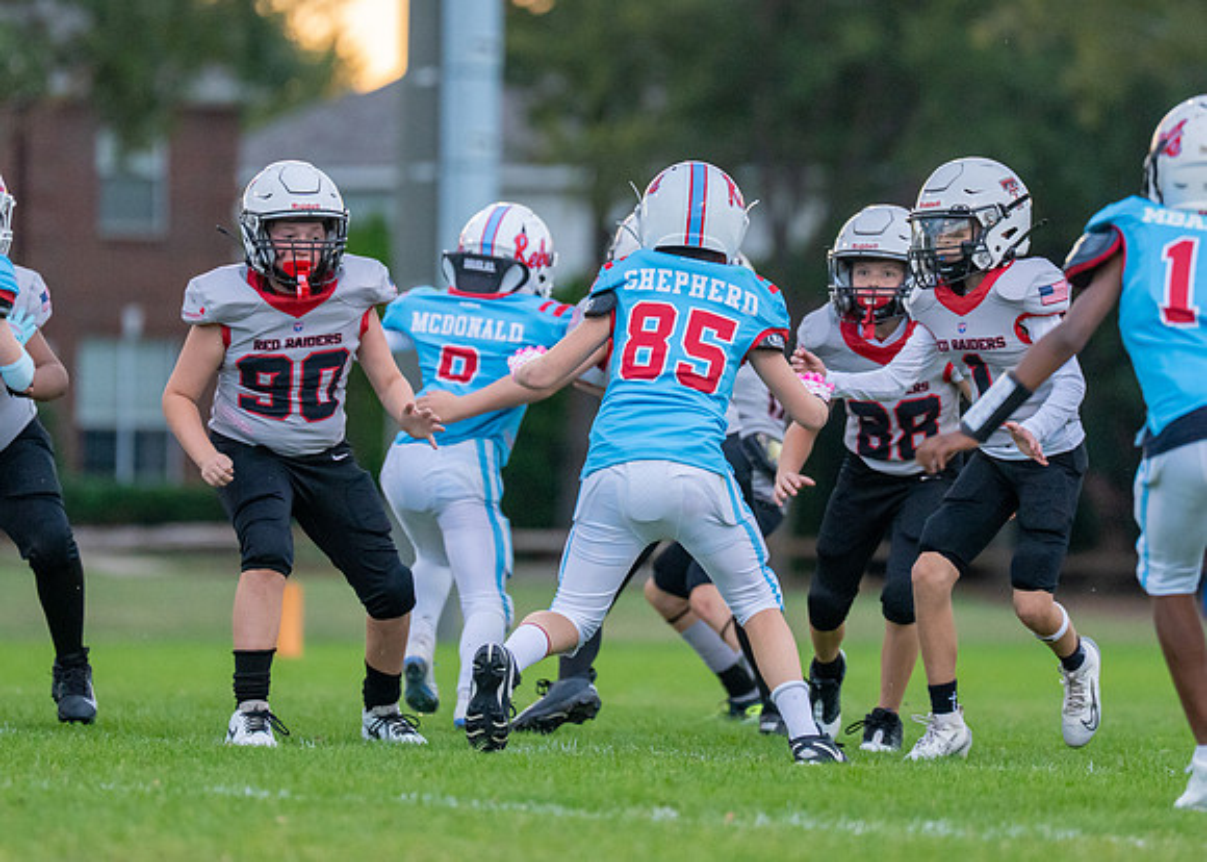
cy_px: 332
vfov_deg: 3.8
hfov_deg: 5.3
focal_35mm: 379
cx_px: 683
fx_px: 12987
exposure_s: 1/1250
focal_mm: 200
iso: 1600
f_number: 2.8
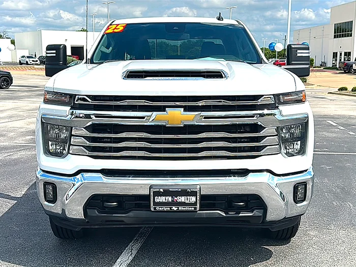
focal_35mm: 39
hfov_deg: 47.9
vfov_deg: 36.8
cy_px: 134
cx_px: 178
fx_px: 401
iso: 80
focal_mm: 6.86
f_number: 1.78
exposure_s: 1/8333
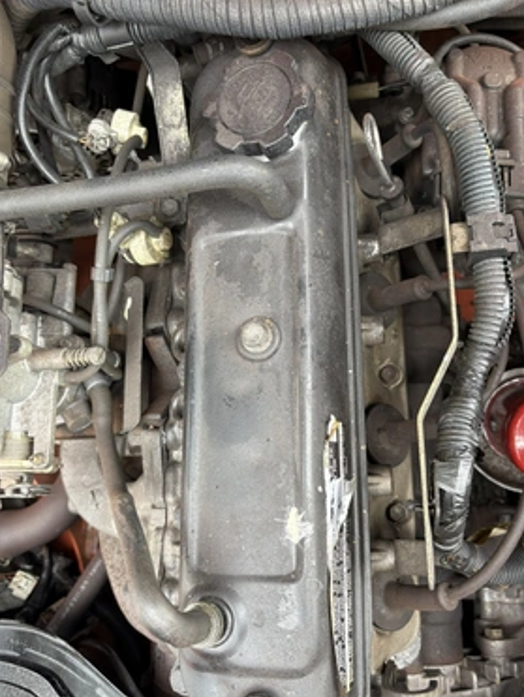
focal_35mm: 28
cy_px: 364
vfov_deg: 63.4
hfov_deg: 49.8
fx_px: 564
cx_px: 274
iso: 125
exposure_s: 1/121
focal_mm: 5.96
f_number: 1.6
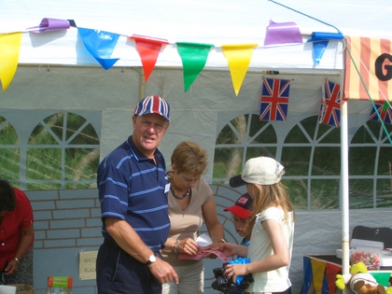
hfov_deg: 18.7
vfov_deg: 14.1
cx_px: 196
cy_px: 147
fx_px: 1189
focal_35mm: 105
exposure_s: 1/160
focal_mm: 17.4
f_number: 7.7
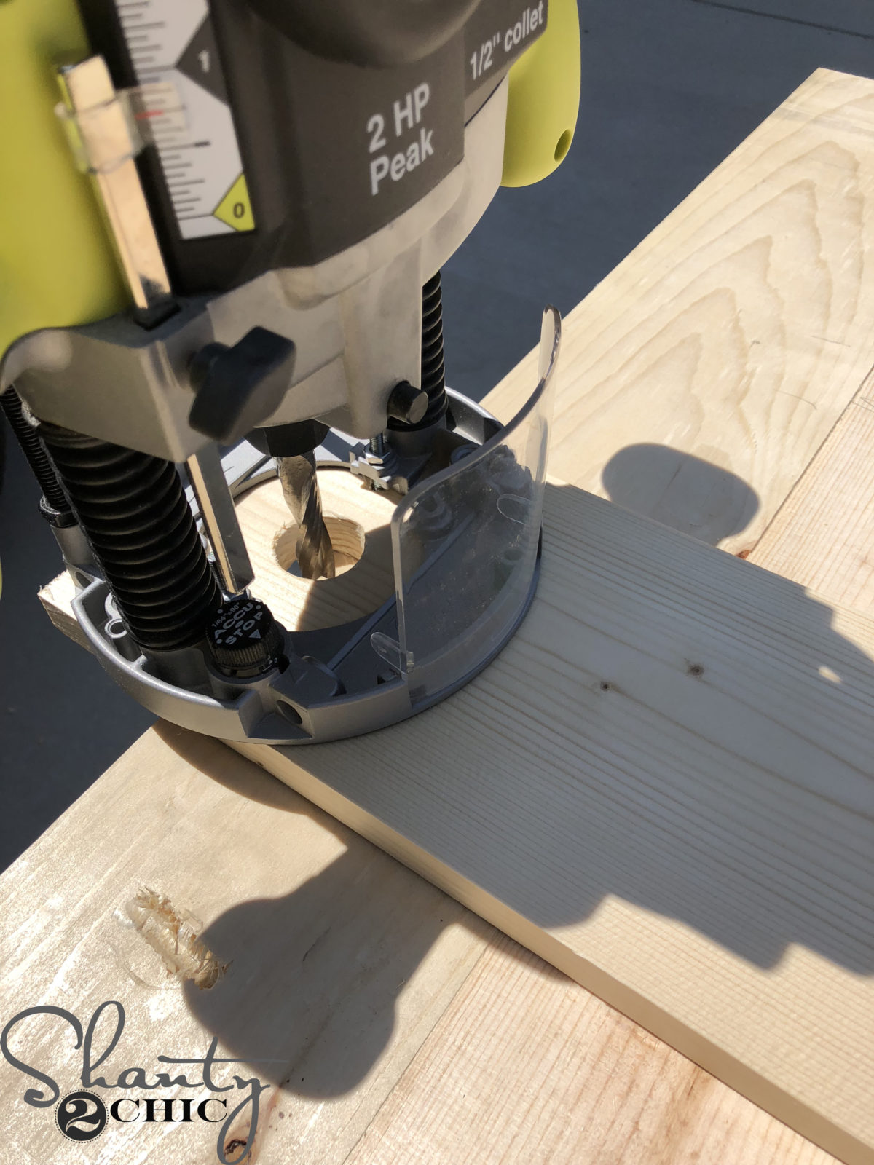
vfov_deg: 63.4
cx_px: 437
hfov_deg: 49.7
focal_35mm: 28
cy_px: 582
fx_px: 943
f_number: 1.8
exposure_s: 1/3436
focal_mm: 4
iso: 20
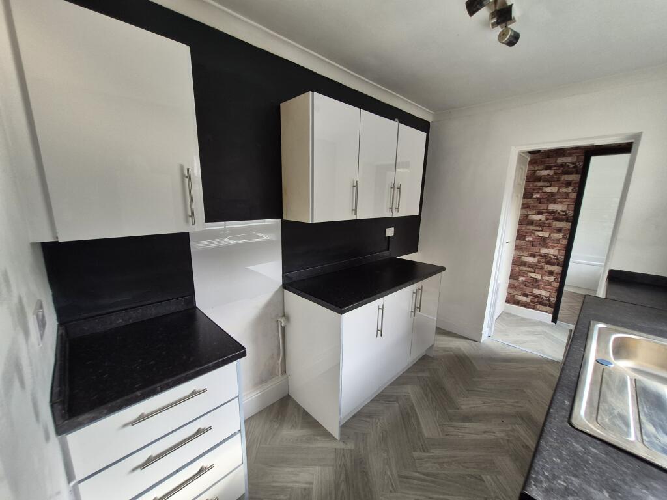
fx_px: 250
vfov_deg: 89.9
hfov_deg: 106.2
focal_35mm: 13
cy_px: 250
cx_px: 334
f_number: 2.2
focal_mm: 1.74
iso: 100
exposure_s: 1/50
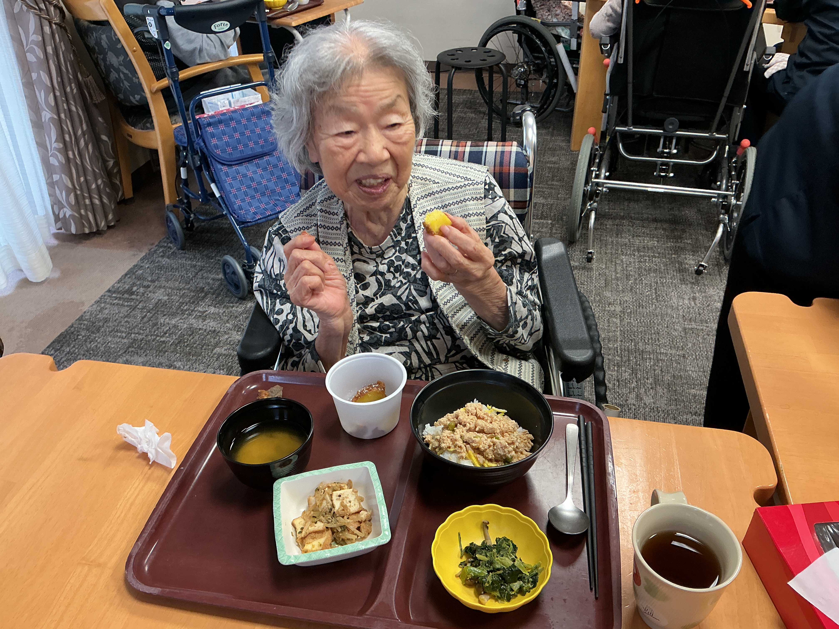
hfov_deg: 61.7
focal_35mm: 29
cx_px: 420
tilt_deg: -34.9
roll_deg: +2.1
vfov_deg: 48.2
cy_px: 314
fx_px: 703
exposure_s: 1/50
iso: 100
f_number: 1.8
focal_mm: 3
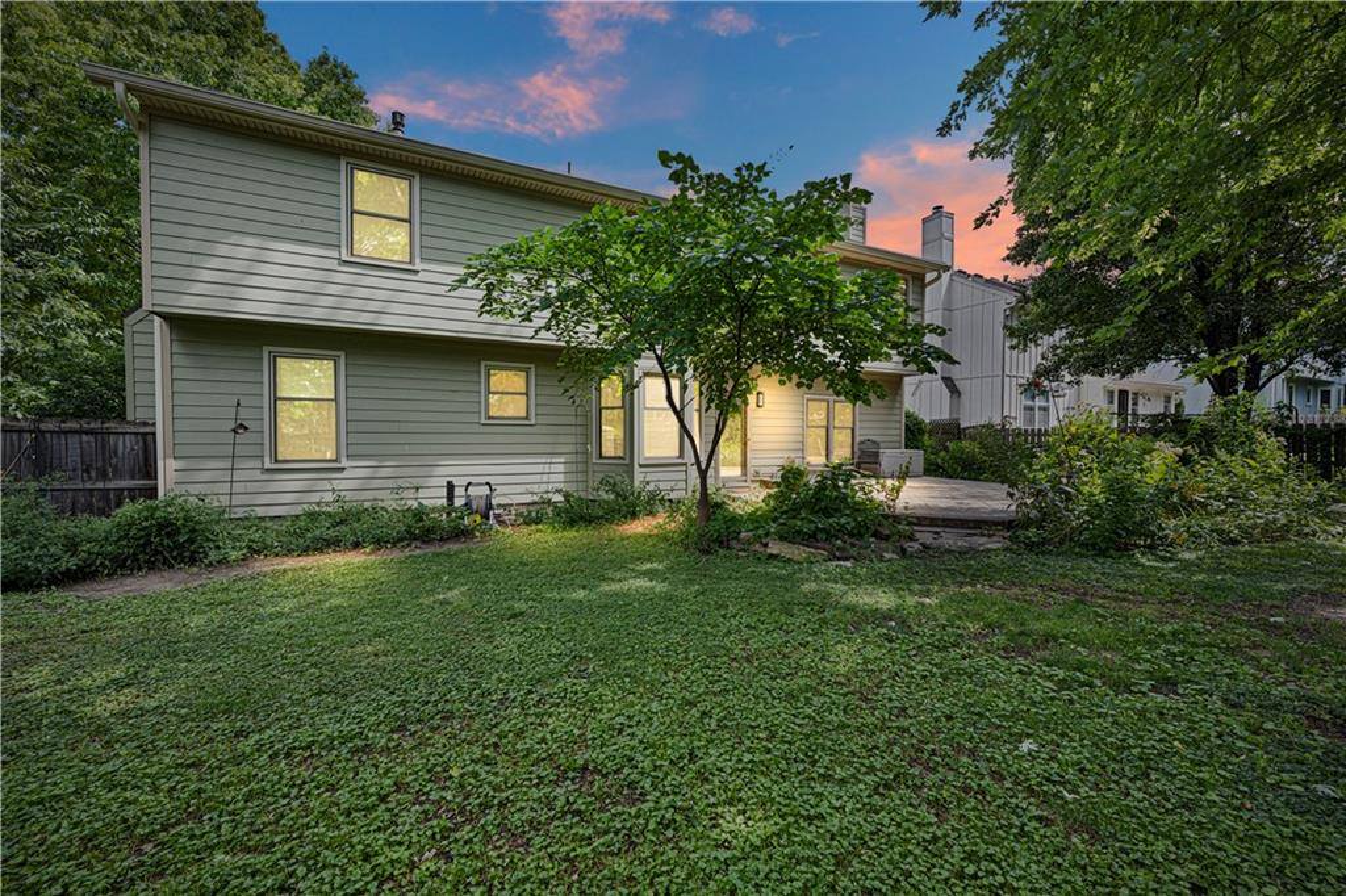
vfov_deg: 81.2
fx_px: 523
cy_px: 448
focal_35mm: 14
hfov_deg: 104.3
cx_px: 673
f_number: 7.1
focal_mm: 14
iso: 125
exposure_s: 1/10
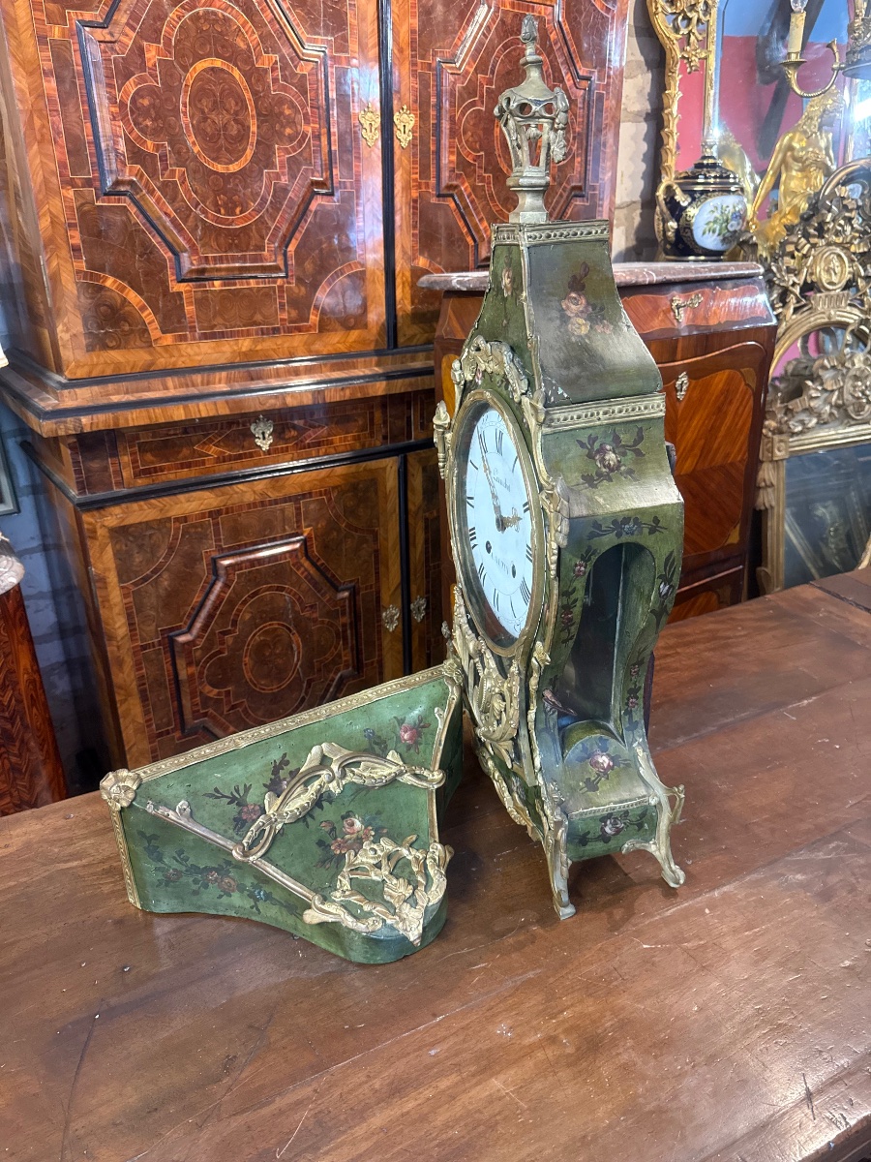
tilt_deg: -23.0
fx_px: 805
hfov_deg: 56.8
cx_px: 436
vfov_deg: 71.6
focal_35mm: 24
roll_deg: +0.8
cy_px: 581
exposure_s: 1/50
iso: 640
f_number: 1.78
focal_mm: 6.76
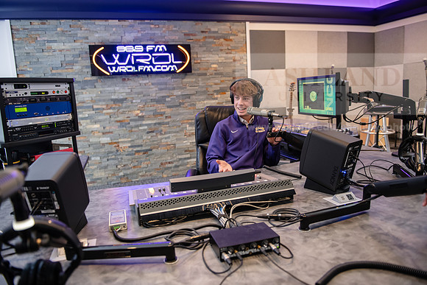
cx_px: 214
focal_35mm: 26
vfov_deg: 49.6
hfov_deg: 69.4
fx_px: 308
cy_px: 142
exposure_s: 1/80
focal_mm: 26
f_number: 2.8
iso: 1000
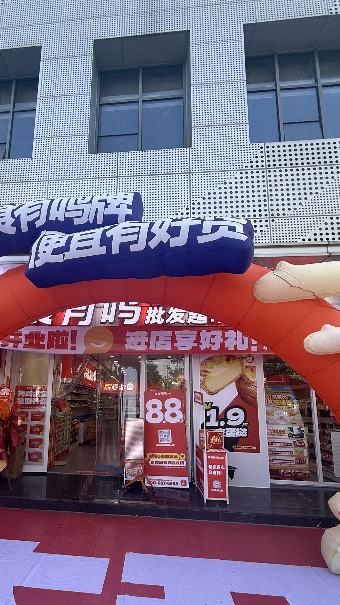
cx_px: 121
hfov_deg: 59.9
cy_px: 356
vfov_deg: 91.7
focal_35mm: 18
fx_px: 289
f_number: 2.2
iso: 64
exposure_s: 1/347
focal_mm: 2.22
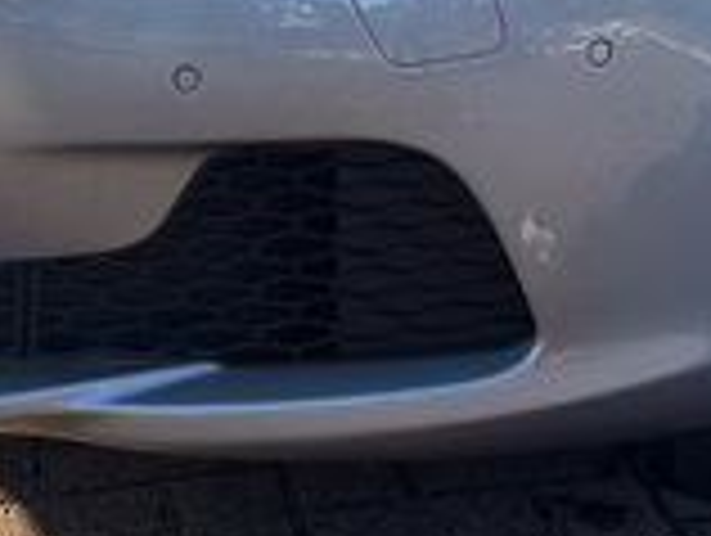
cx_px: 711
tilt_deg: -2.3
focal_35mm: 97
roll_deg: -2.0
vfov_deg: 13.6
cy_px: -446
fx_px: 1995
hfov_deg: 19.6
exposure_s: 1/1751
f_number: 1.78
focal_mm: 6.86
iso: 80
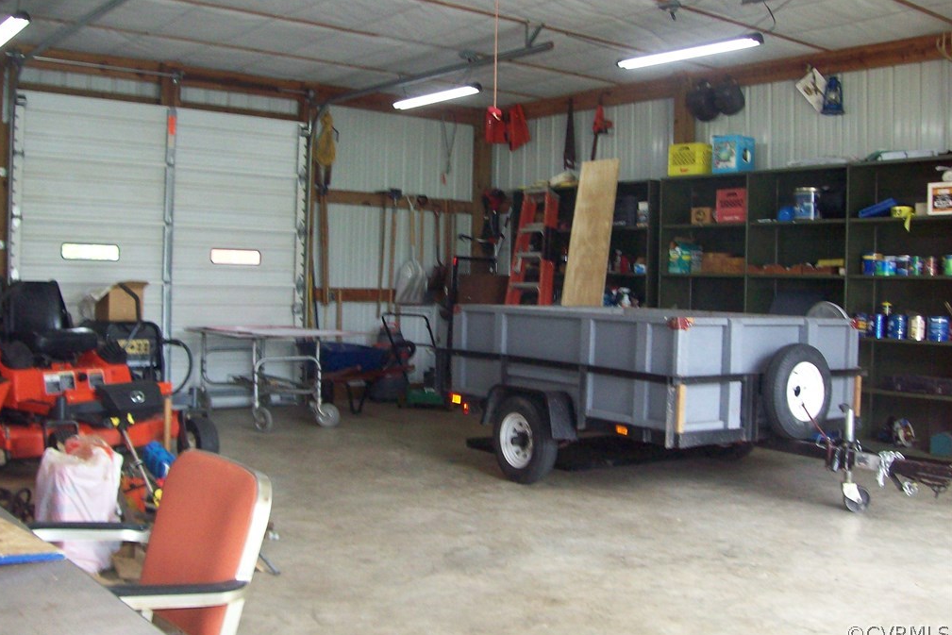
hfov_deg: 50.7
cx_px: 471
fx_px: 1005
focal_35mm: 38
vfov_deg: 35.0
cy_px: 286
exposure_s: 1/64
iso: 200
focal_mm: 6
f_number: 2.7
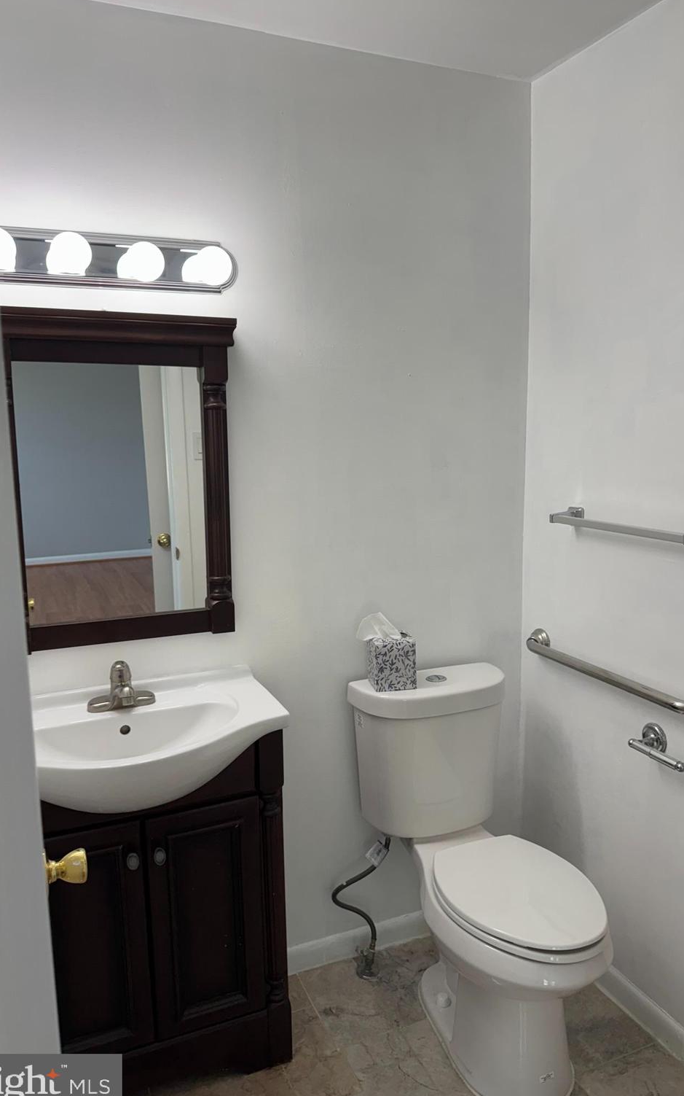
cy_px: 553
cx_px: 360
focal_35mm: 26
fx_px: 776
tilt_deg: -9.6
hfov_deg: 47.6
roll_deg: +1.2
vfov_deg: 70.4
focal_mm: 6.76
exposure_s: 1/120
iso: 64
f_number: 1.78
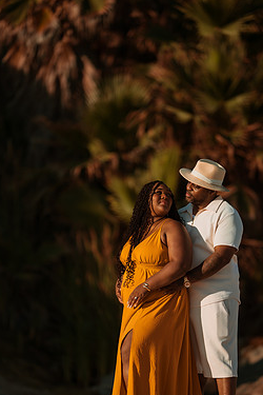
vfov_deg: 12.7
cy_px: 235
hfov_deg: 8.5
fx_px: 1775
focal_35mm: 162
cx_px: 151
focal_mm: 135
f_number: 1.8
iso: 100
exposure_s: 1/4000
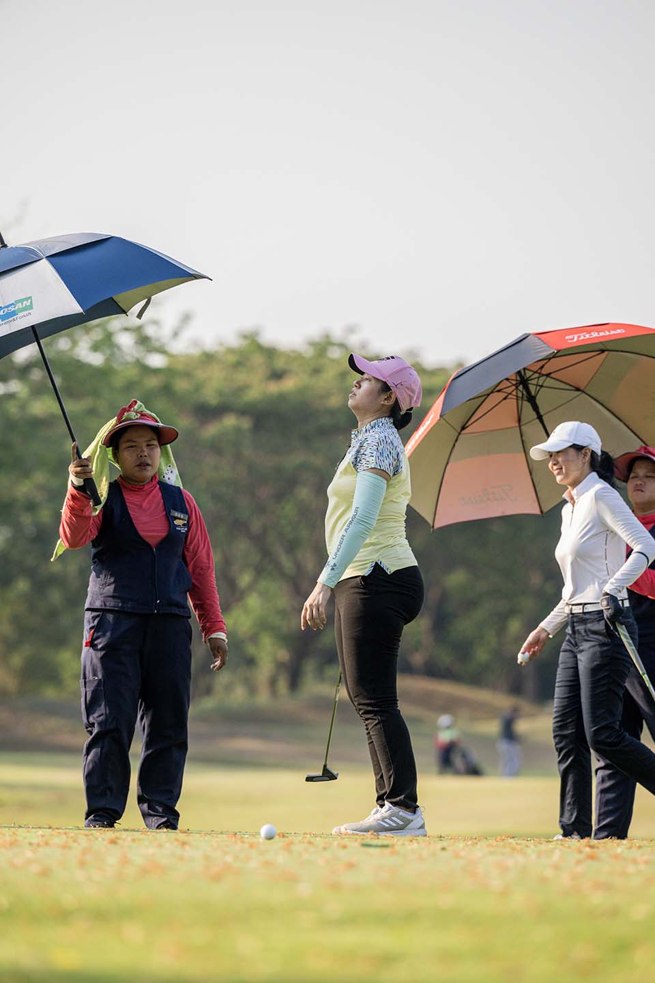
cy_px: 492
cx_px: 328
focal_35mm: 200
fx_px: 5458
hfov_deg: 6.9
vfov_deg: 10.3
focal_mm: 200
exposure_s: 1/2500
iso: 1000
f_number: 4
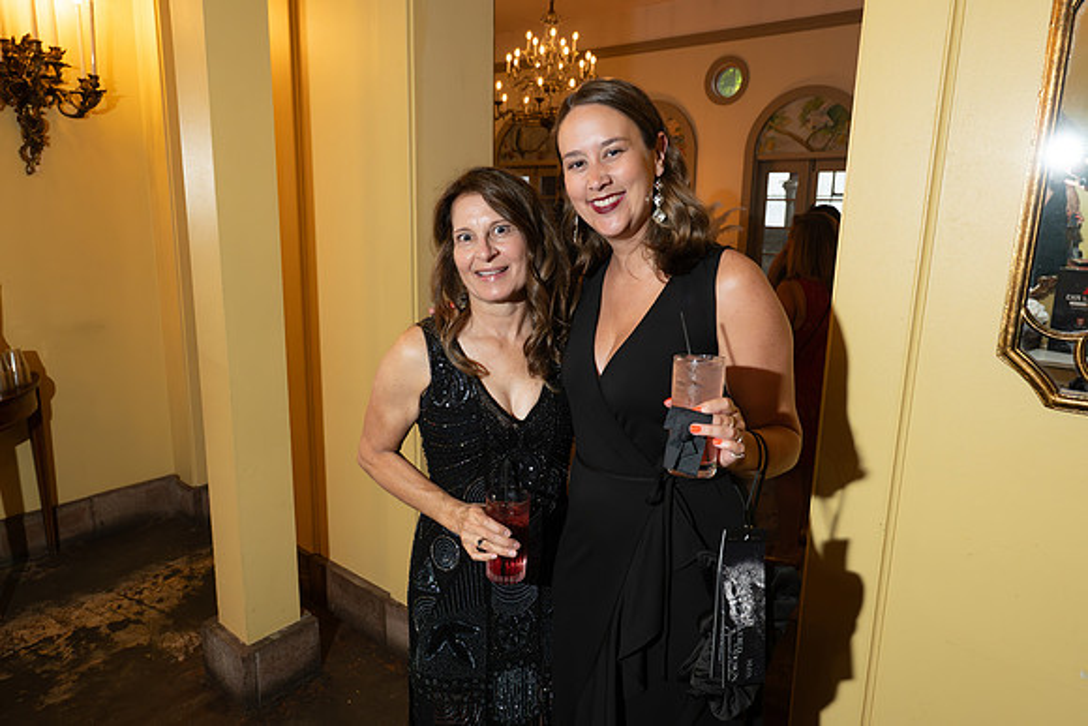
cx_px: 544
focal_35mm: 24
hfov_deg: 73.7
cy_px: 363
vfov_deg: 53.2
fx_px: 725
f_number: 5.6
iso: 3200
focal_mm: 24
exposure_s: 1/125
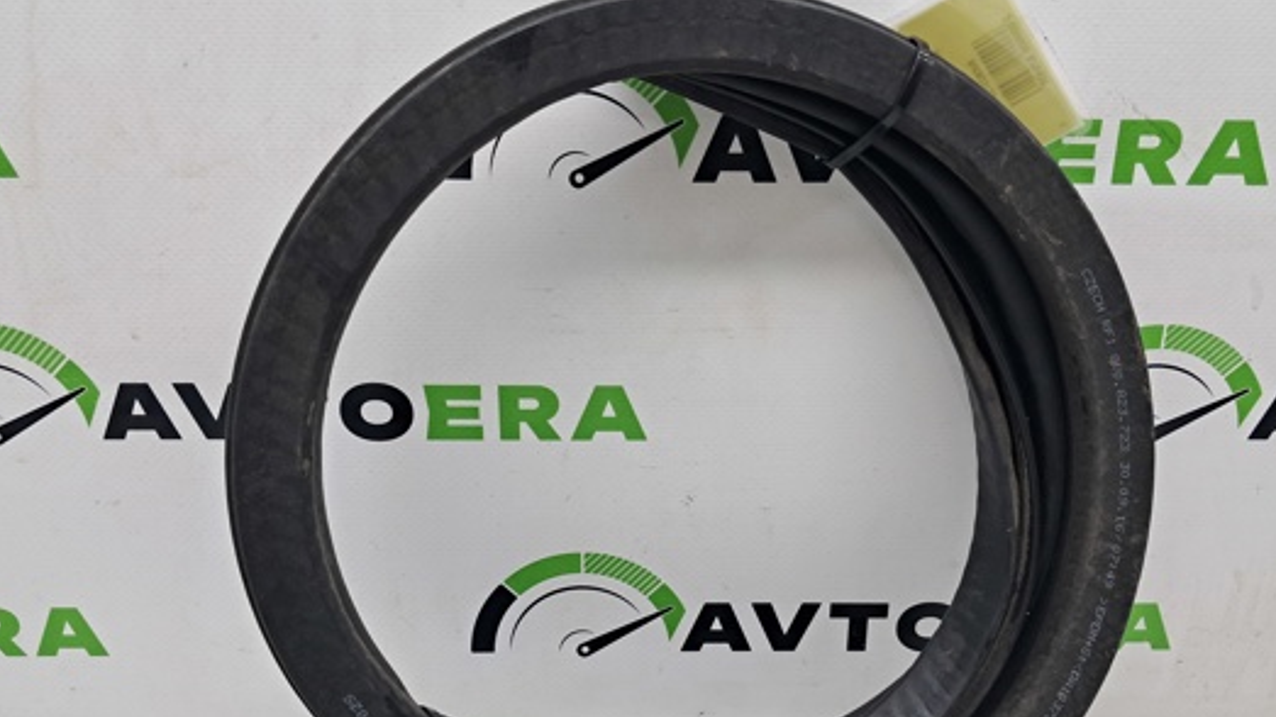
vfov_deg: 32.5
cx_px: 639
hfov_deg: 55.3
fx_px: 1218
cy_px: 494
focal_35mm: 36
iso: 64
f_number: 1.8
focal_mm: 4
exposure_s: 1/100
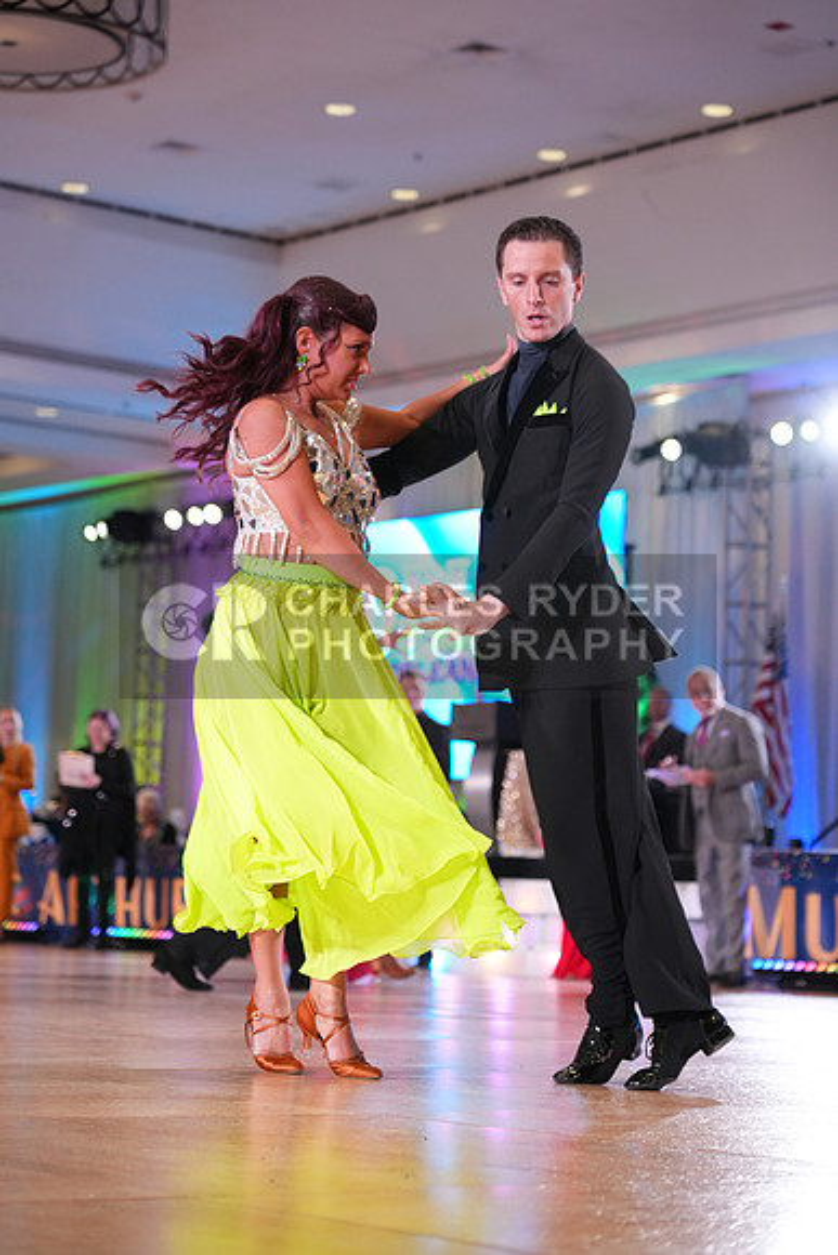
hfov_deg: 17.1
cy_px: 628
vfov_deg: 25.4
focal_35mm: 80
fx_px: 2791
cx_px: 419
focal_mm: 80
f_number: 4
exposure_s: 1/320
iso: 2000
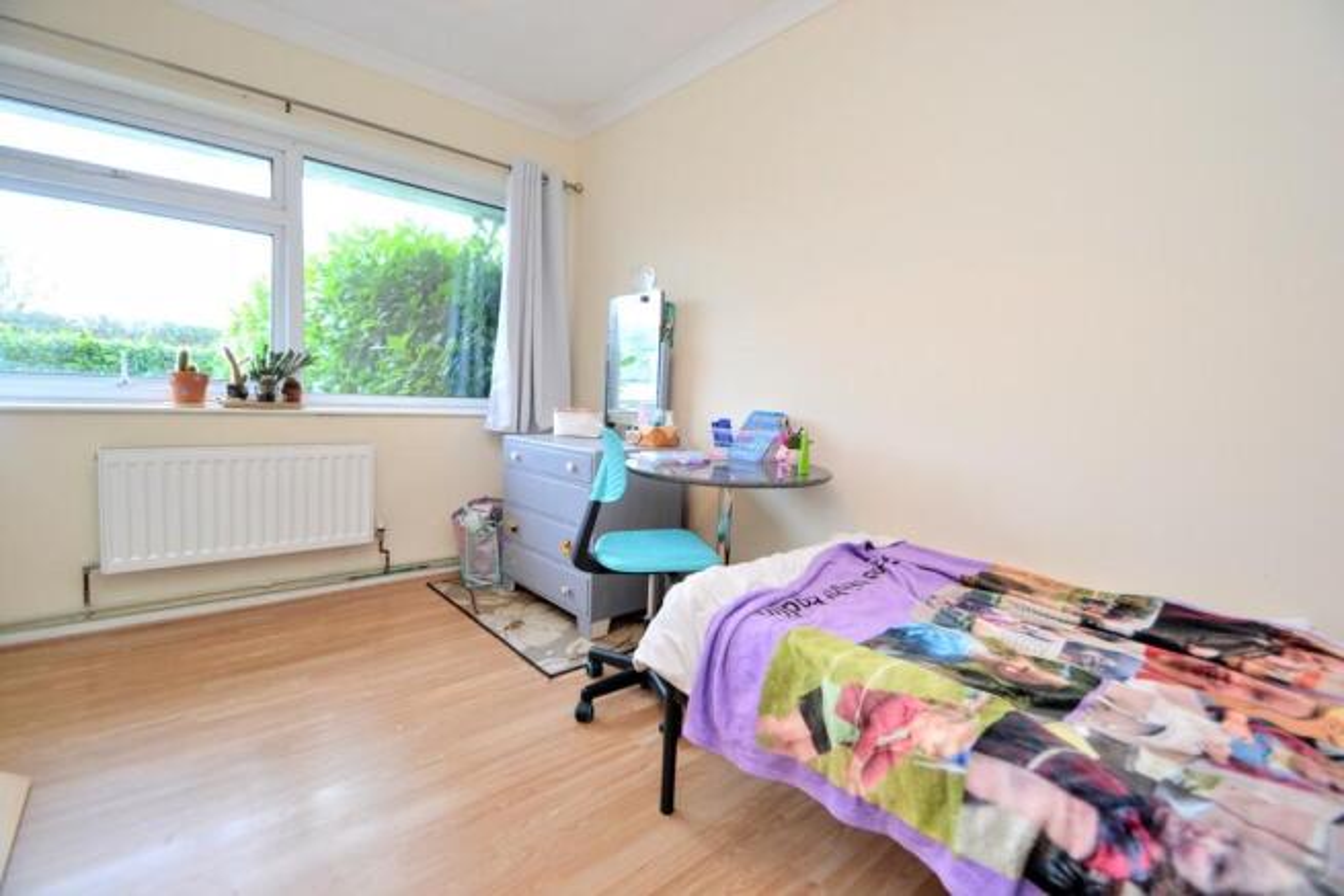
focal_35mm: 15
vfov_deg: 77.4
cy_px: 448
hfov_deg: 100.4
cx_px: 672
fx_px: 560
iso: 720
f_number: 3.5
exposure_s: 1/60
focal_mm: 10
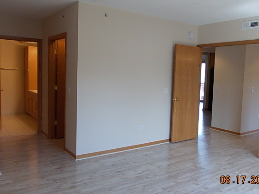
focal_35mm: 32
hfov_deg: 56.8
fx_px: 239
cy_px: 95
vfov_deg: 44.2
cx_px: 138
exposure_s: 1/125
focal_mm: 4
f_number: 2.7
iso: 200
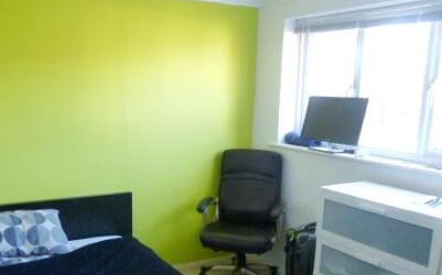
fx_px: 445
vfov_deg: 34.0
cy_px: 190
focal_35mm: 37
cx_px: 171
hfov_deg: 52.3
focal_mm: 4.3
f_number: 3.3
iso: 800
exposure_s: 1/50
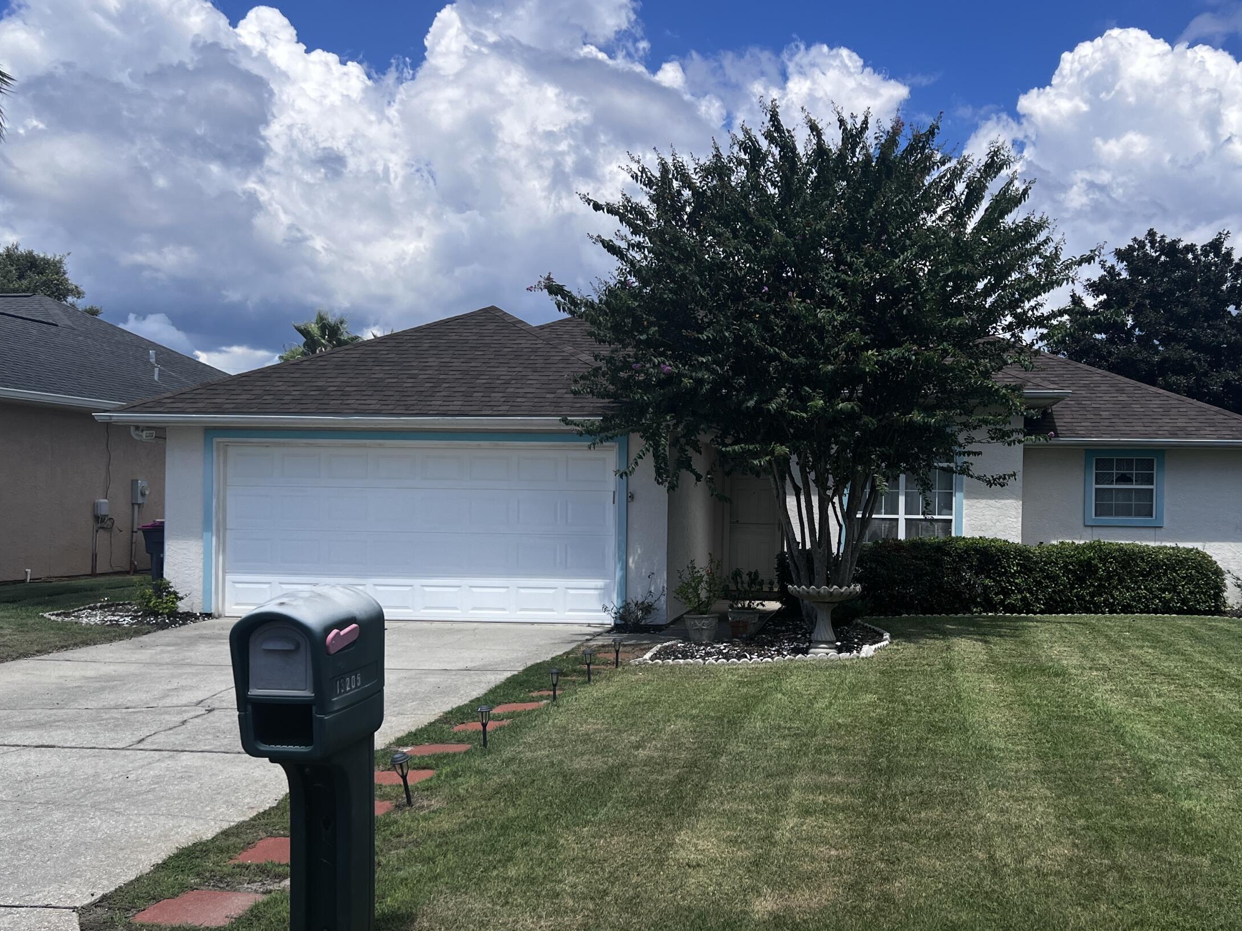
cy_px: 525
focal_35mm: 36
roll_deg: -0.6
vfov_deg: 39.6
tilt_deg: -0.7
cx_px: 730
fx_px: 1292
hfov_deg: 51.1
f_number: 1.5
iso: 50
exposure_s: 1/5319
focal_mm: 5.7
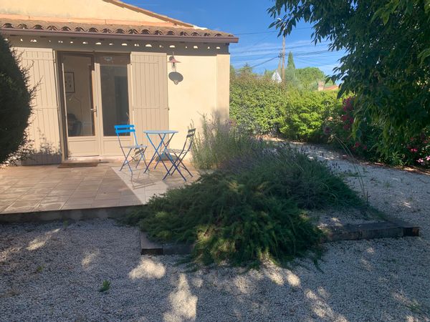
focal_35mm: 26
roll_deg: +1.9
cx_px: 215
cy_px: 161
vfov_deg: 53.1
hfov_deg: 67.3
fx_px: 323
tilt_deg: -7.4
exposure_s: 1/1447
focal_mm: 4.25
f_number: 1.8
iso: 25
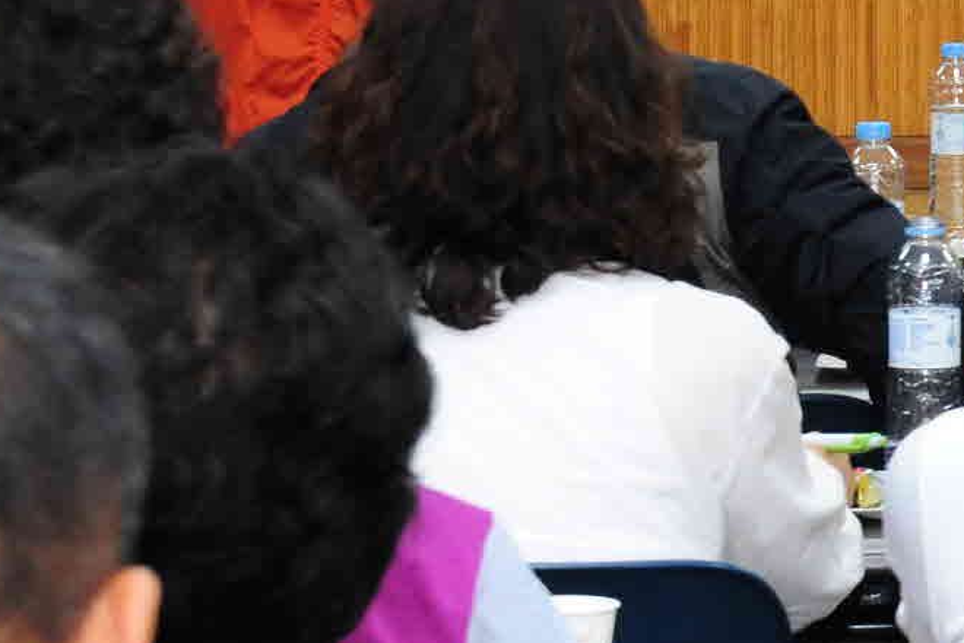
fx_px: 7363
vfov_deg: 5.0
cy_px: -225
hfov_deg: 7.3
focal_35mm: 275
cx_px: 1629
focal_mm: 60
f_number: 7.1
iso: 1600
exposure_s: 1/60
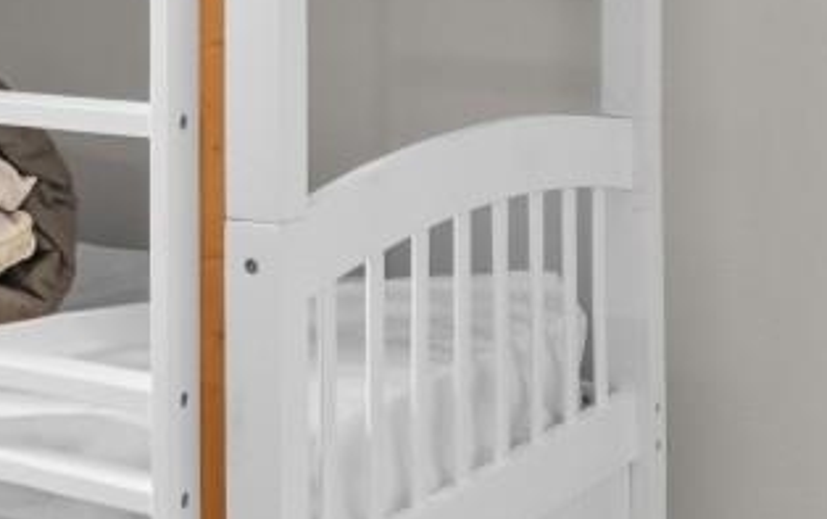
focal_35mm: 84
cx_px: -227
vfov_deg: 14.8
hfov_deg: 22.3
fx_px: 1895
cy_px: -177
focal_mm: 11
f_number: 4.8
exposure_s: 1/3
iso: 100
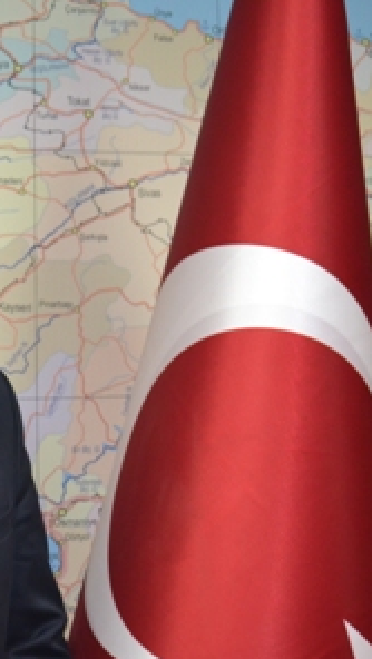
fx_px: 2288
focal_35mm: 131
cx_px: -13
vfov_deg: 16.4
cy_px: 331
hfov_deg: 9.2
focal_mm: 55
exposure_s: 1/60
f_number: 4
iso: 1600
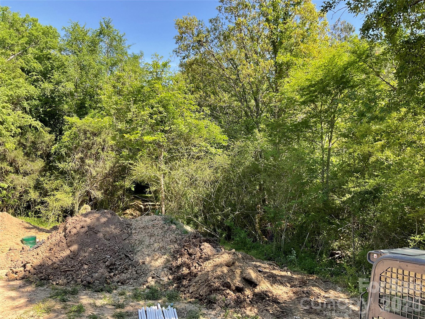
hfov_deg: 61.7
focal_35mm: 29
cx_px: 212
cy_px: 160
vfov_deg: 48.2
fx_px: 356
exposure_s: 1/316
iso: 16
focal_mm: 3
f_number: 1.8
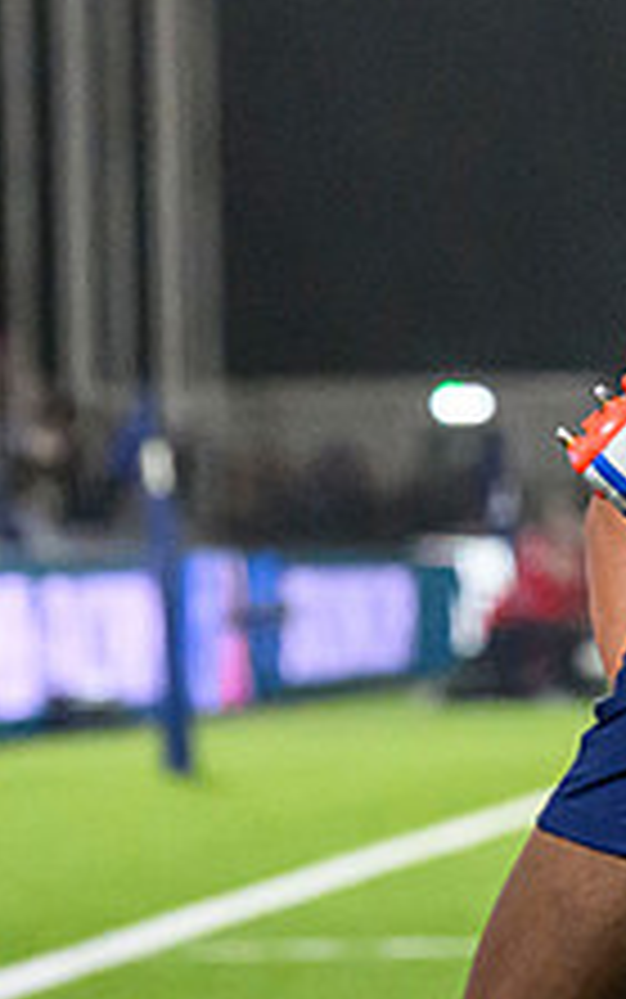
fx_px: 14012
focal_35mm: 514
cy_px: 1523
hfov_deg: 2.6
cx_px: 972
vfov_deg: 4.1
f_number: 3.5
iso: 6400
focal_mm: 105
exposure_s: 1/1000
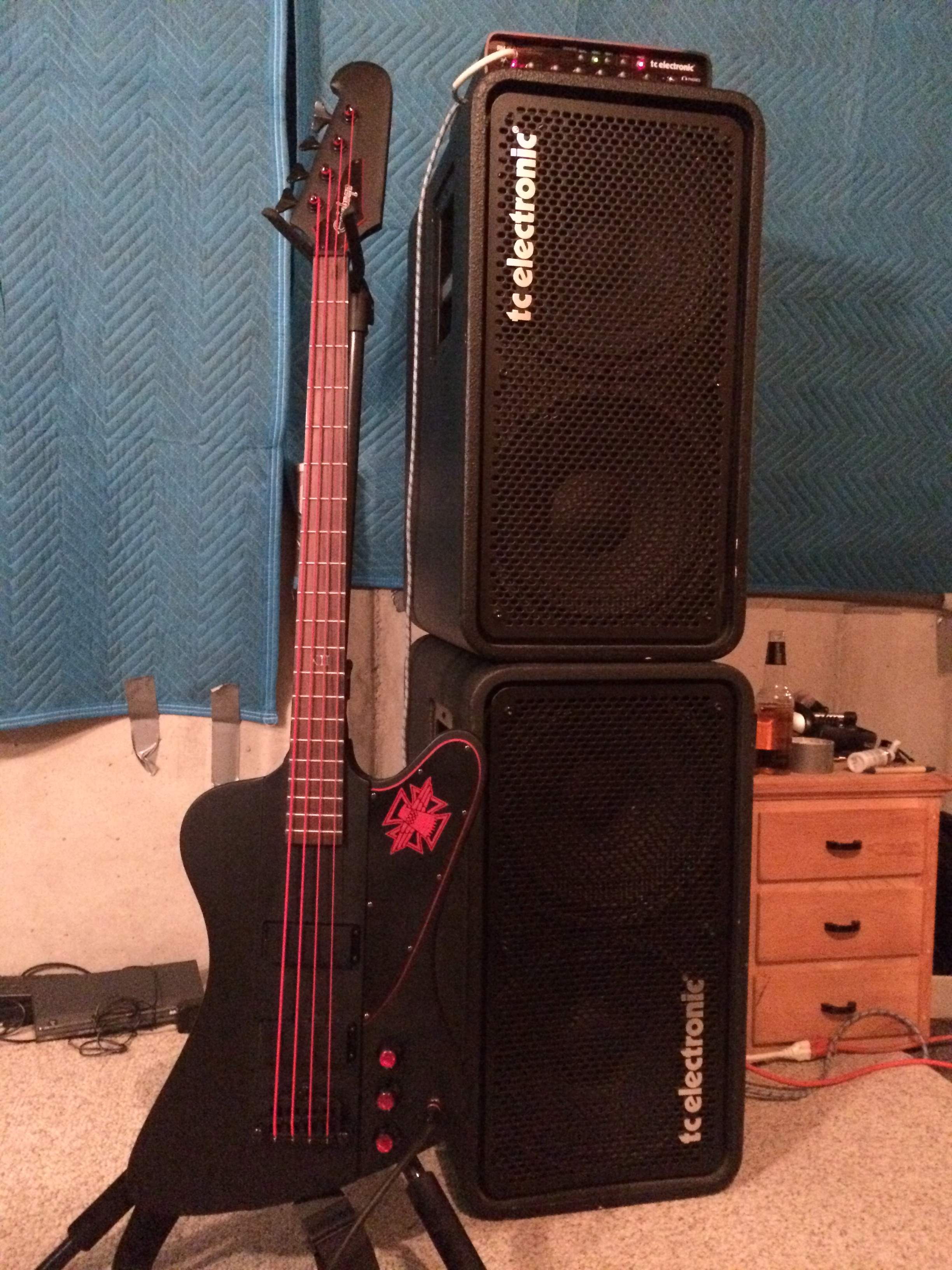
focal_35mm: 29
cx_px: 476
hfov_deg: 48.2
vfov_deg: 61.7
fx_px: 1063
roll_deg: +0.9
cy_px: 635
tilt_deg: -3.2
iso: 1250
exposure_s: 1/15
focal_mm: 4.15
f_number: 2.2
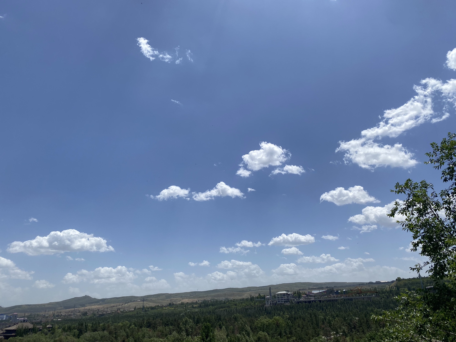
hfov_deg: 67.3
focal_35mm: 26
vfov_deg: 53.1
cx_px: 228
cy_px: 171
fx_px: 343
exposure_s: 1/5747
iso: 32
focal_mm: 4.25
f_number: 1.8
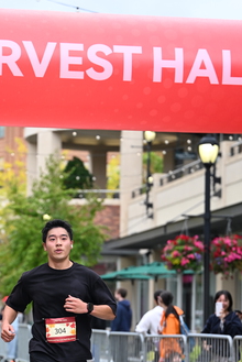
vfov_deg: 15.4
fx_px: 1328
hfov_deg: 10.4
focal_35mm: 132
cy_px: 294
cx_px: 59
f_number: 2.8
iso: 640
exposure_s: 1/2000
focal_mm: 79
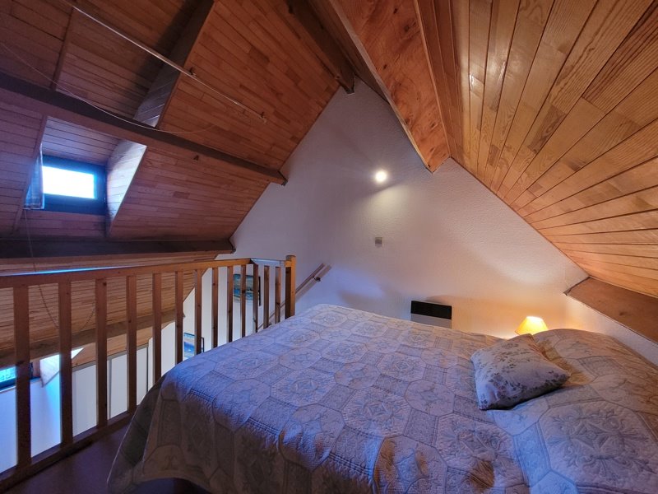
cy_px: 247
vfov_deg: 89.9
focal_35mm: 13
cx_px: 329
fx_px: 247
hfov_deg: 106.2
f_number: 2.2
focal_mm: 1.74
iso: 400
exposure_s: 1/33
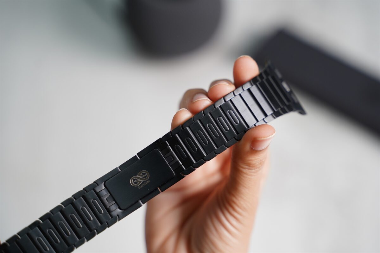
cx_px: 190
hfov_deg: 27.0
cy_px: 126
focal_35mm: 75
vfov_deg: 18.2
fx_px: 792
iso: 800
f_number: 3.5
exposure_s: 1/80
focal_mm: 75
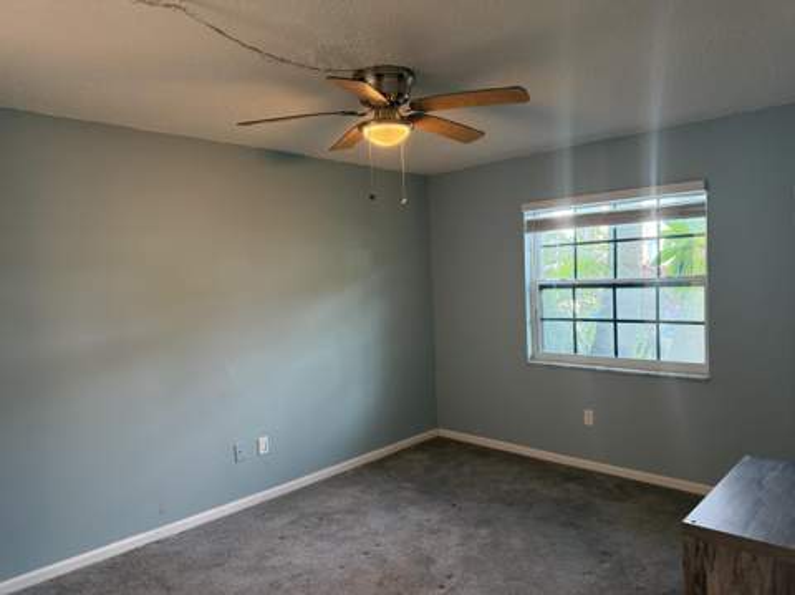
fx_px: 551
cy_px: 298
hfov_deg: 71.7
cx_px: 398
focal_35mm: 24
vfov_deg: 56.7
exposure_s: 1/60
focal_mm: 6.76
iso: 200
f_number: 1.78
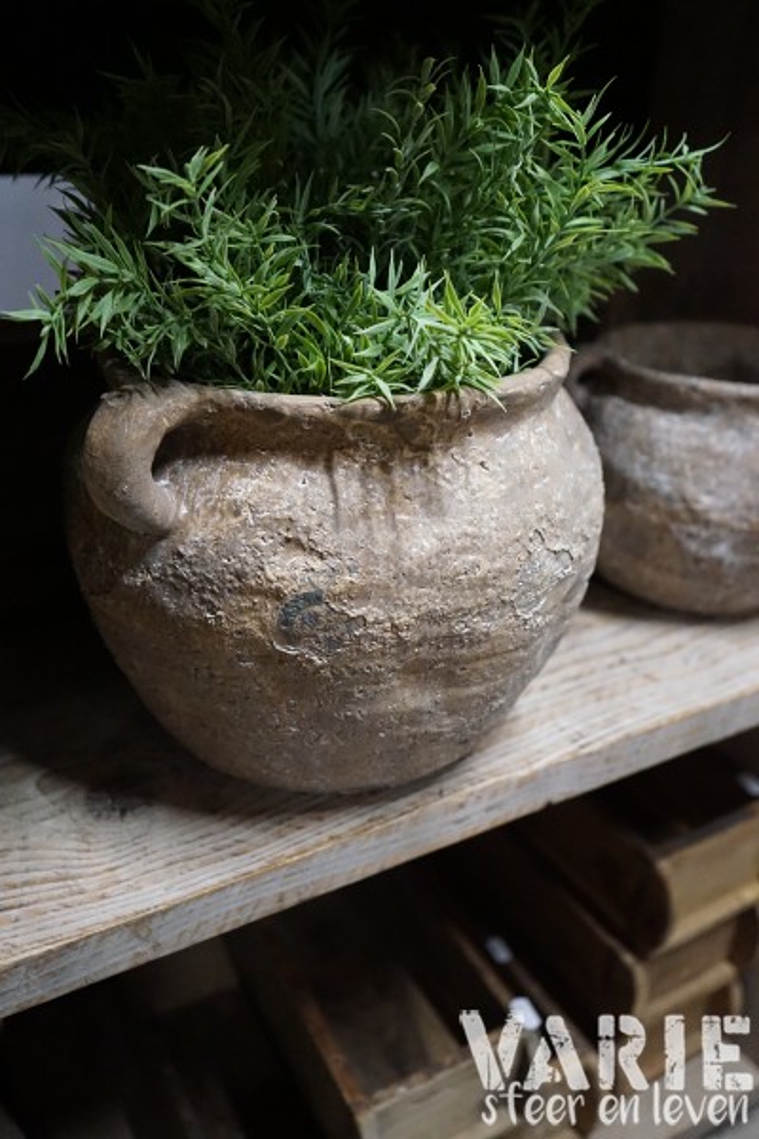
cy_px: 570
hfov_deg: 42.3
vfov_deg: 60.3
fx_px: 980
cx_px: 380
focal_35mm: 31
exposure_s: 1/125
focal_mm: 31
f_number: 4
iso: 6400
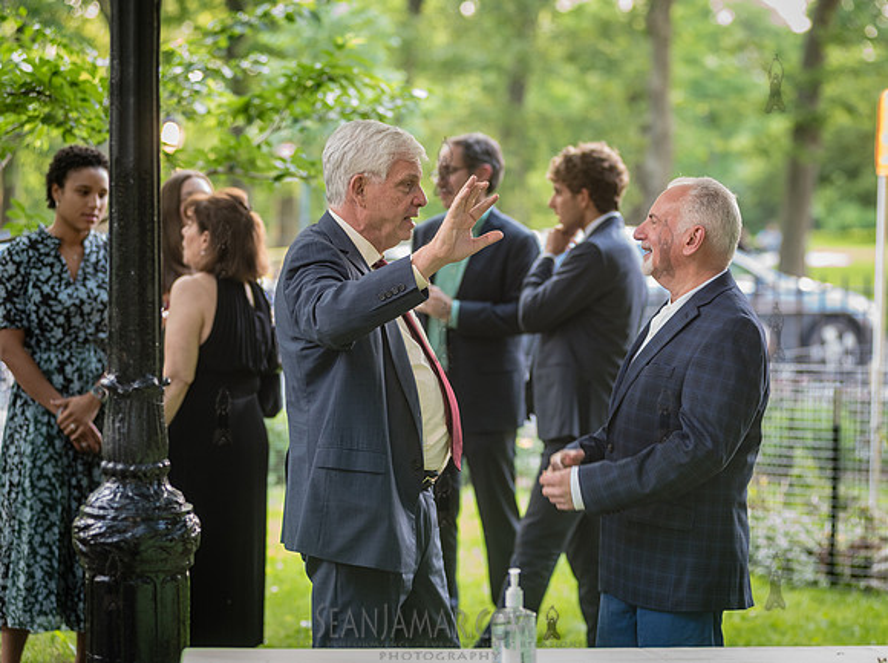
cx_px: 513
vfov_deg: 11.8
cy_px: 321
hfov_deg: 15.8
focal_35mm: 125
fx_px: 3197
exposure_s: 1/100
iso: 1000
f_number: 3.5
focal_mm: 112
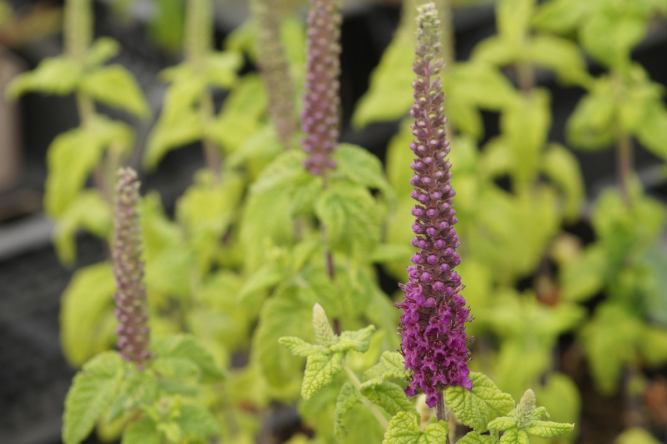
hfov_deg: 13.7
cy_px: 222
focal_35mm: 150
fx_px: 2779
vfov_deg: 9.1
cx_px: 334
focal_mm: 100
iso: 320
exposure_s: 1/160
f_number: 6.3
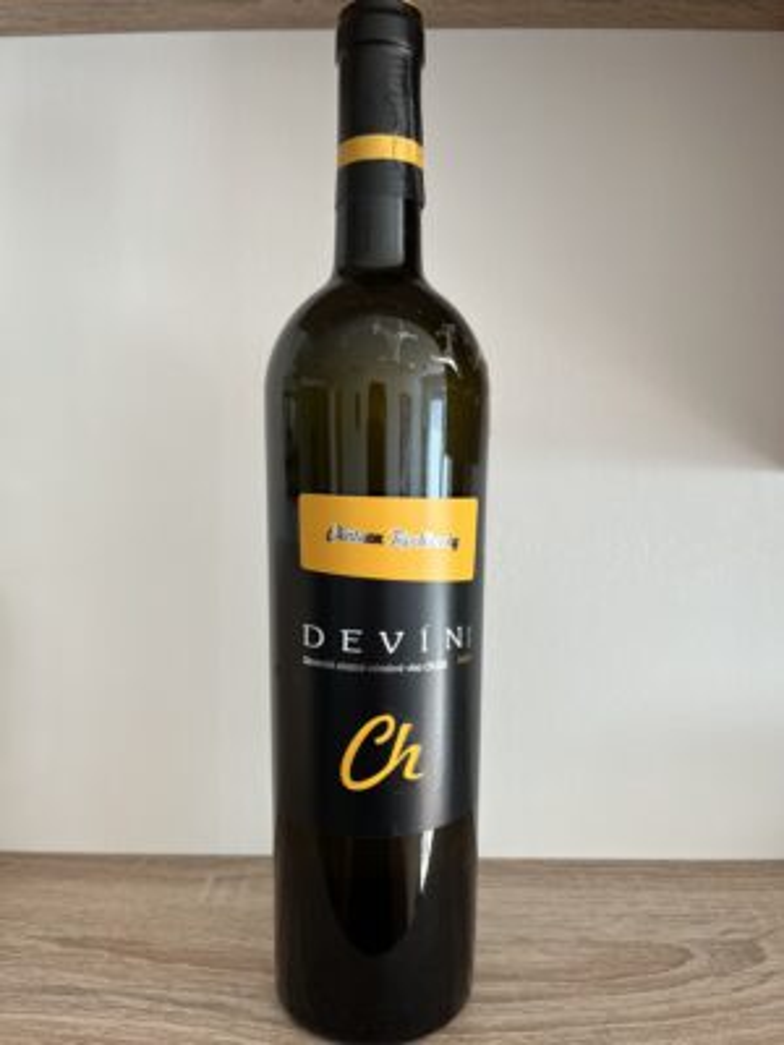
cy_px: 522
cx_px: 392
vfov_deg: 67.3
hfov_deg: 53.1
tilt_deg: -1.6
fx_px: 785
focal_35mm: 26
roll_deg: +0.3
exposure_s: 1/121
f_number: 1.6
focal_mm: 5.1
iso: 125
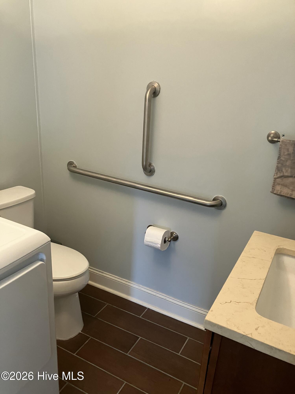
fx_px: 318
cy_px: 197
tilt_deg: -18.4
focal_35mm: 28
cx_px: 148
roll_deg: -2.4
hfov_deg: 49.7
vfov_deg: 63.4
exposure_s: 1/60
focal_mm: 3.99
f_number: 1.8
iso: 200
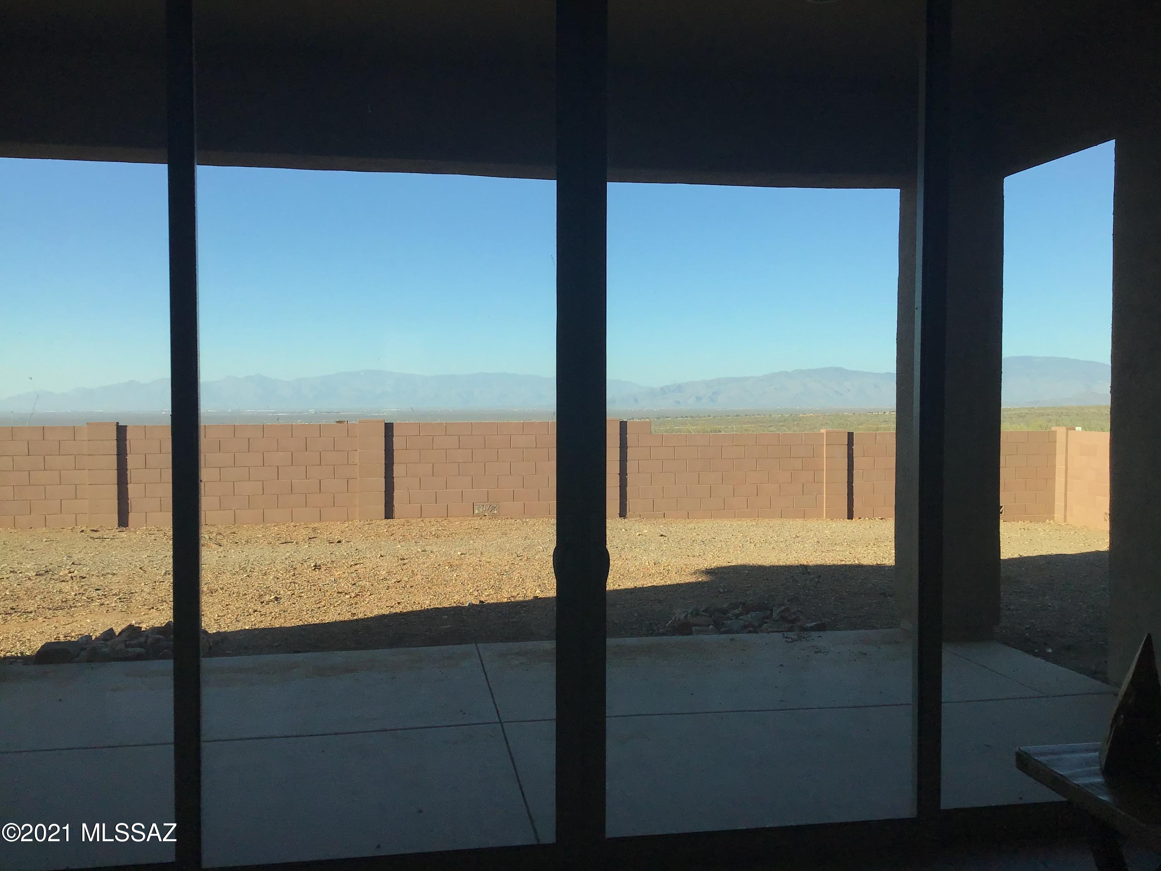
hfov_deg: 58.4
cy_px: 436
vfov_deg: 45.4
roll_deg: -0.4
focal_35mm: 31
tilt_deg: -3.8
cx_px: 580
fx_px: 1040
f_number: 2.4
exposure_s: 1/1006
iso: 25
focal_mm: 3.3
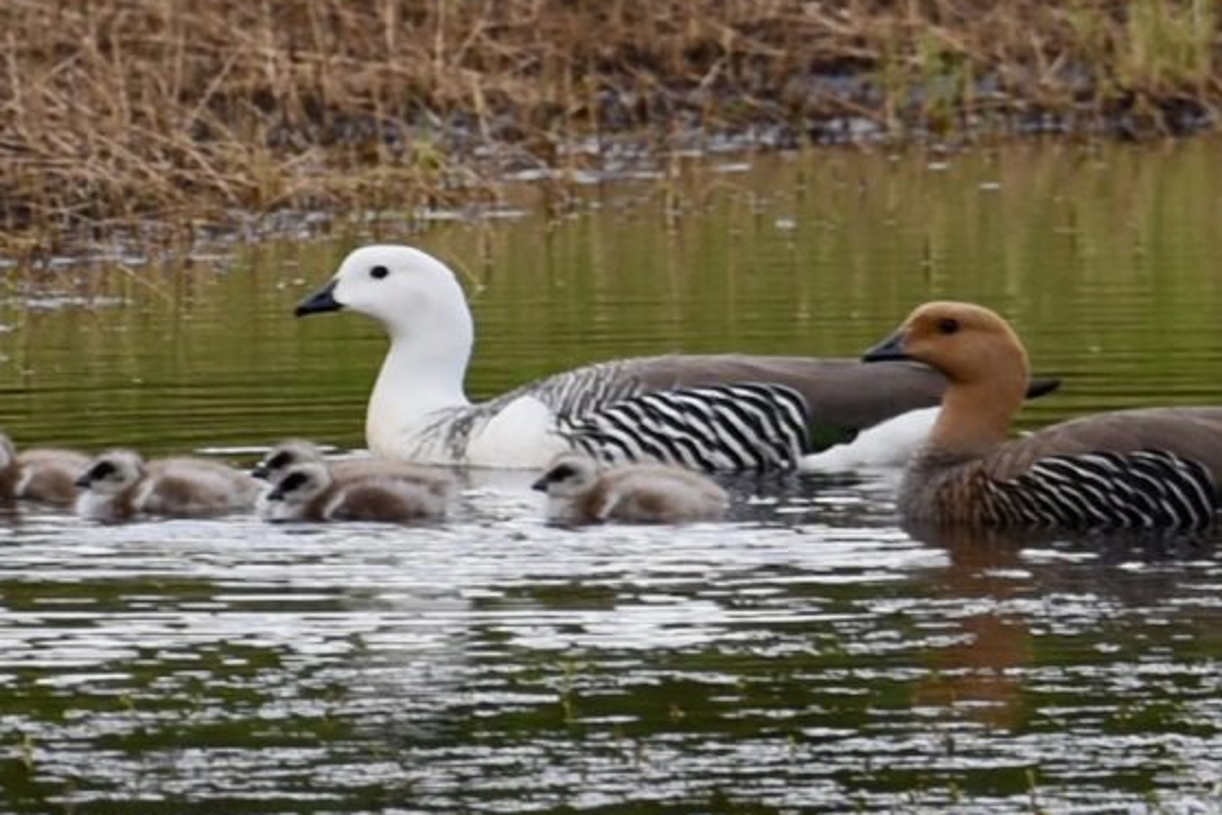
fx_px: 24913
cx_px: 543
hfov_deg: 2.8
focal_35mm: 734
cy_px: 297
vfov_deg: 1.9
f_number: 5.6
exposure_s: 1/400
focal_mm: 400
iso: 320
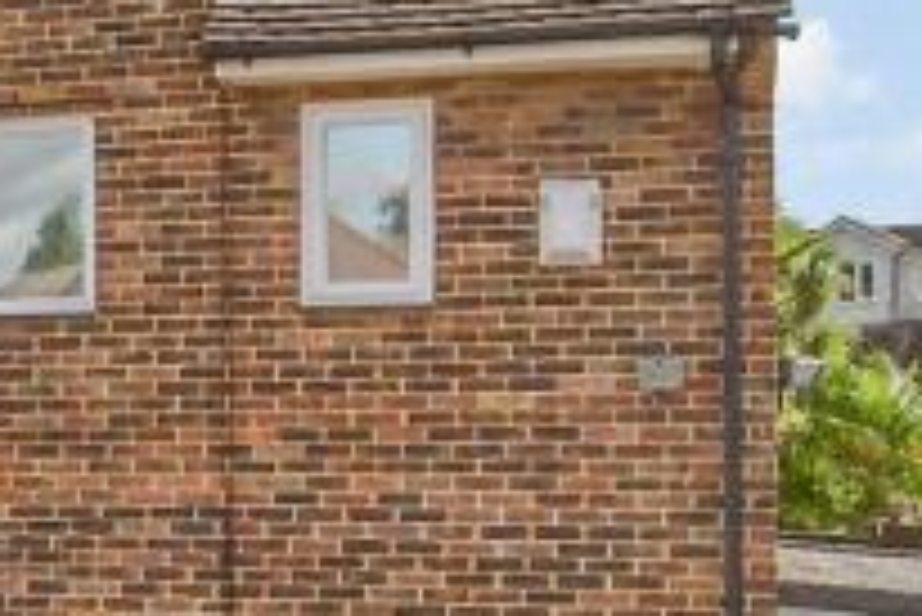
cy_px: 542
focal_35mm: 75
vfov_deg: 18.0
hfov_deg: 23.4
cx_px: -319
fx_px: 1922
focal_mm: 10
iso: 400
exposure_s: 1/1250
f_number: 8
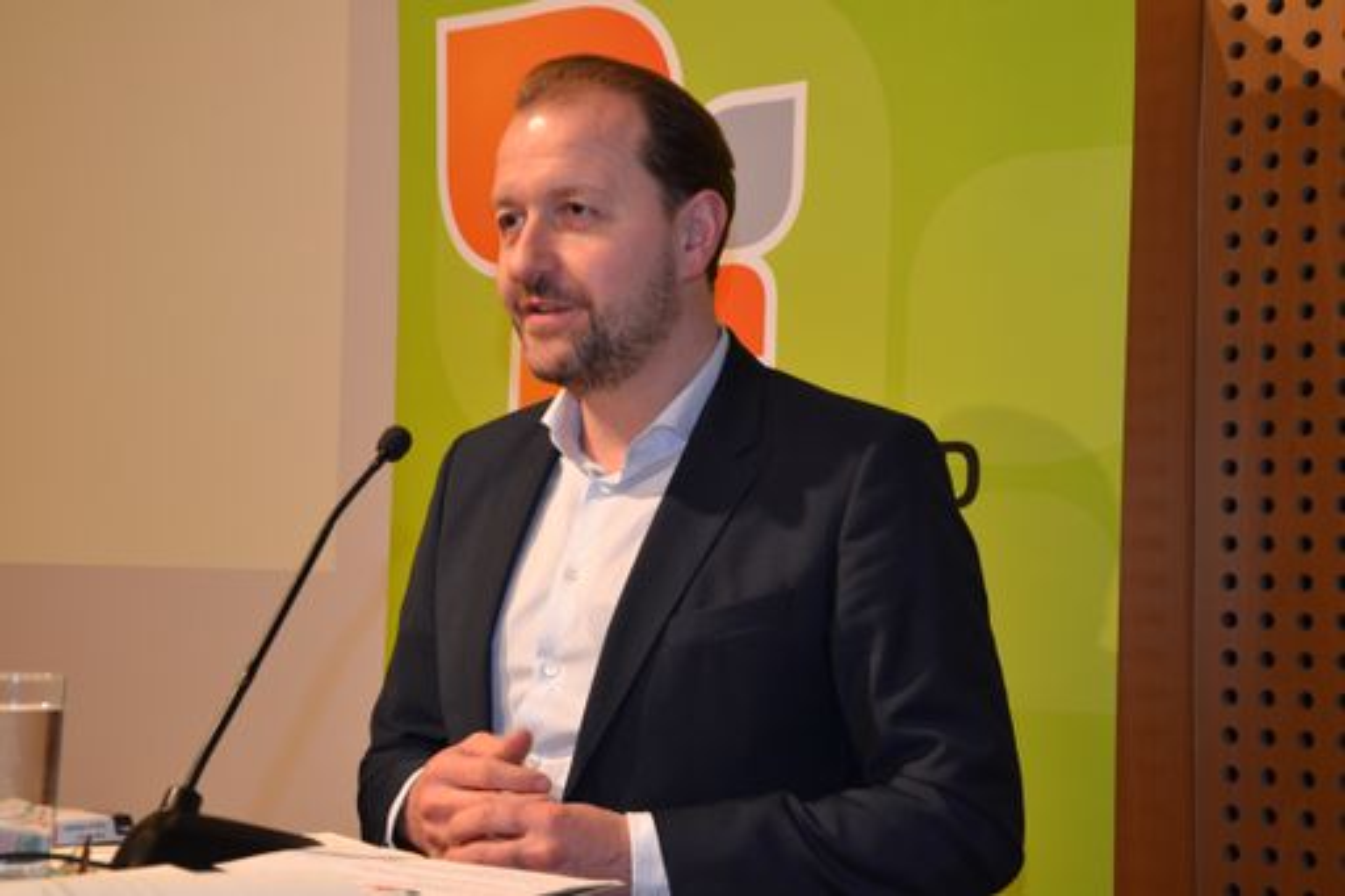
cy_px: 448
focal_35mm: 72
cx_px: 672
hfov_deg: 28.1
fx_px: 2689
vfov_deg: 18.9
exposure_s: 1/20
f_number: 7.1
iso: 800
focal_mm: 48
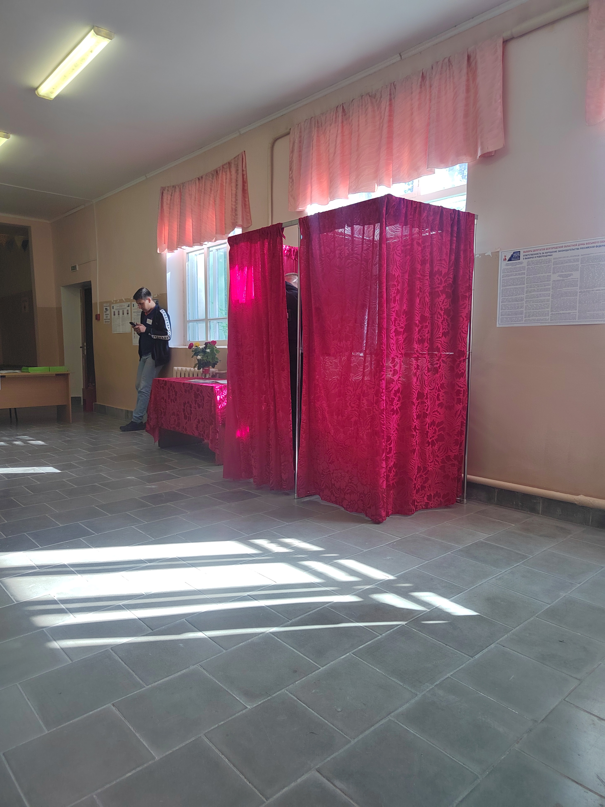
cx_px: 302
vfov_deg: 73.9
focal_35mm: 23
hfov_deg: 58.9
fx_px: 536
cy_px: 404
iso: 224
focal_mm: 5.52
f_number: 1.9
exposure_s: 1/120
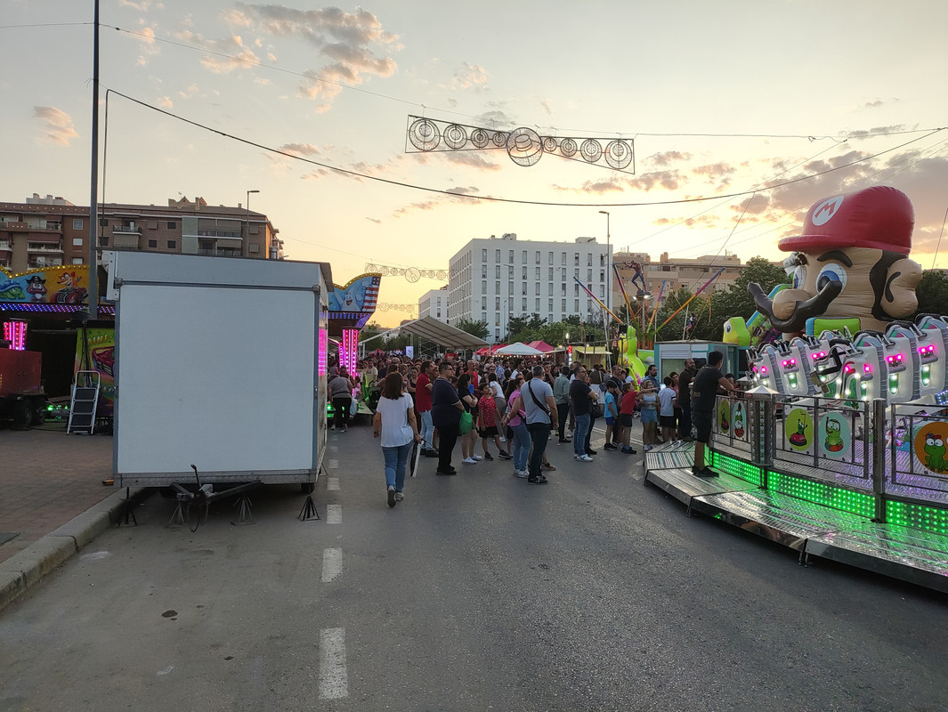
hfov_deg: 69.4
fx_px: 685
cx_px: 474
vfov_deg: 54.9
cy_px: 356
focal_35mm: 25
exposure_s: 1/288
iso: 50
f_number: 1.79
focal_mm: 4.71
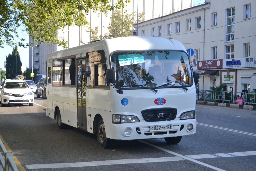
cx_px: 128
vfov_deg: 21.6
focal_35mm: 63
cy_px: 86
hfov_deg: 31.9
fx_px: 448
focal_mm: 42
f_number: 5.3
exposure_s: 1/640
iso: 400
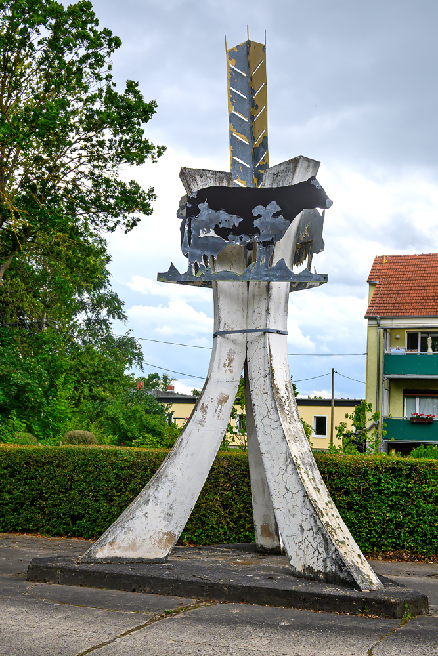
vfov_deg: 52.2
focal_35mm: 37
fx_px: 670
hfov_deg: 36.2
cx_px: 219
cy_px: 328
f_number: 7.1
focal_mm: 24.5
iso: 200
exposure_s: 1/640
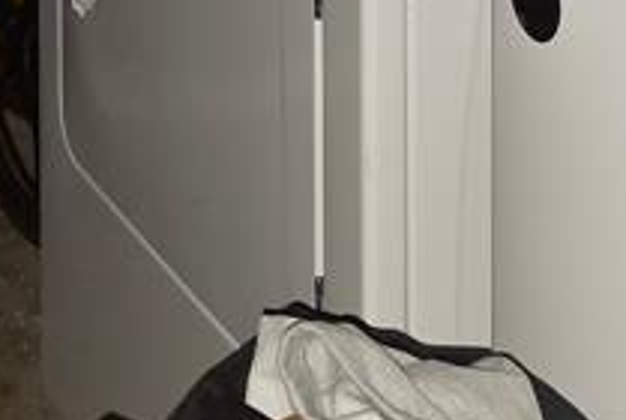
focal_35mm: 117
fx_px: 2037
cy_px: -720
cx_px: 264
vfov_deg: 9.8
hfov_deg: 17.5
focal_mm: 6.3
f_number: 1.7
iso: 160
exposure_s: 1/12
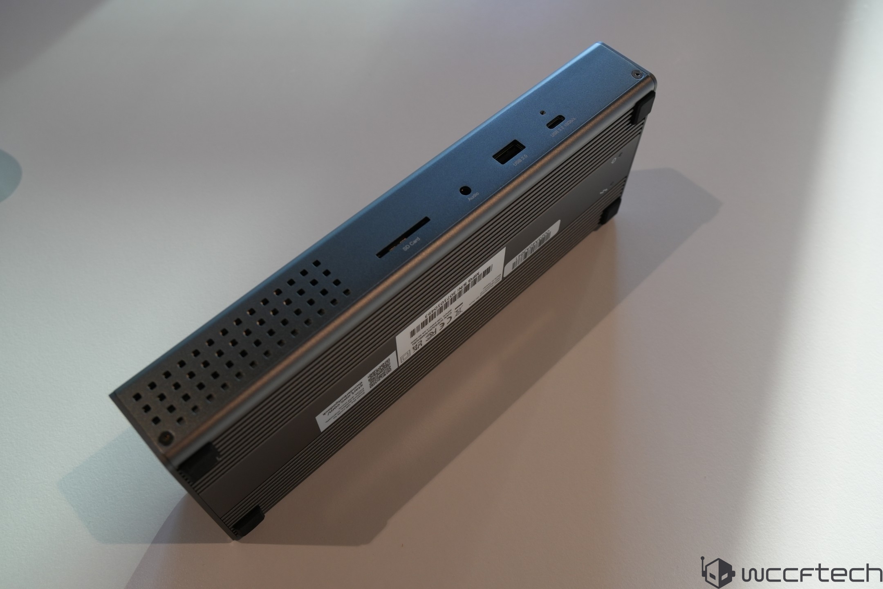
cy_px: 294
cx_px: 442
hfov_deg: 61.9
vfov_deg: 43.6
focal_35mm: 30
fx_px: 736
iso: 320
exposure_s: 1/80
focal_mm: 20
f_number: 5
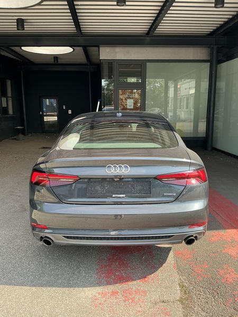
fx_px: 257
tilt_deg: -10.9
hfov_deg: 49.7
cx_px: 119
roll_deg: -0.2
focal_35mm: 28
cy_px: 158
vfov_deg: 63.4
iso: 25
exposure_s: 1/206
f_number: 1.8
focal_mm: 3
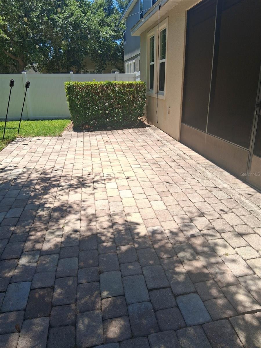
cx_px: 130
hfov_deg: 53.1
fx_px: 261
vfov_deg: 67.3
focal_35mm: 26
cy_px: 174
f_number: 1.8
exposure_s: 1/456
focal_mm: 3.98
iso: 25
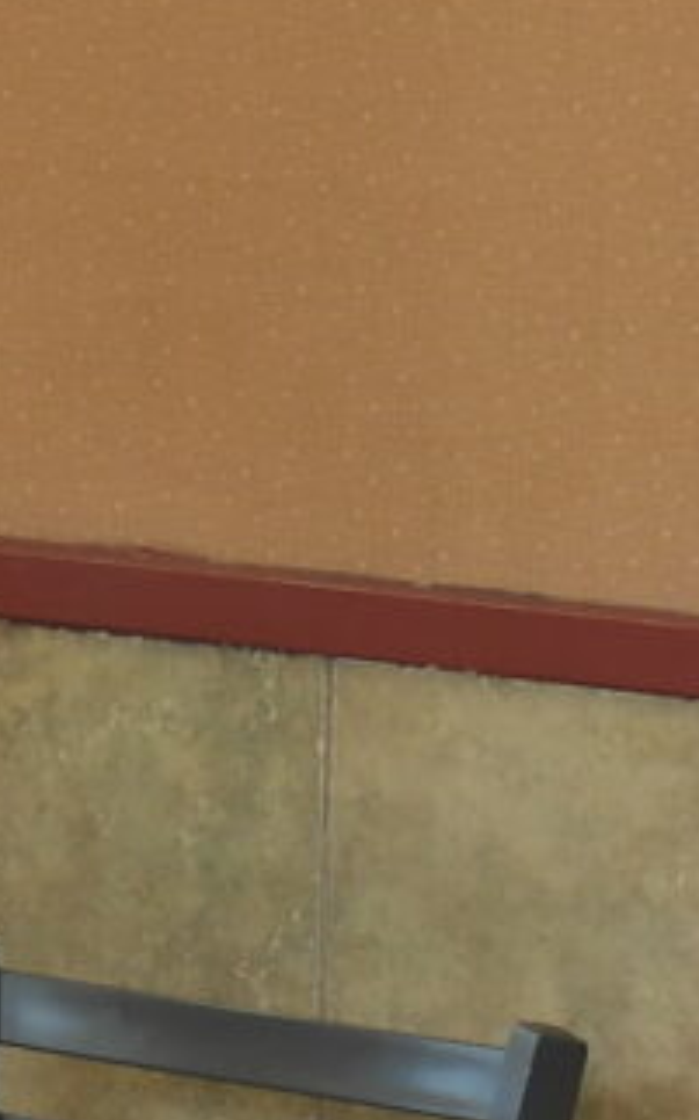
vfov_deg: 8.5
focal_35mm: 243
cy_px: -419
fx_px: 7413
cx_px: -859
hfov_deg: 5.3
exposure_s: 1/80
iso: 200
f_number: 3.5
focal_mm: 20
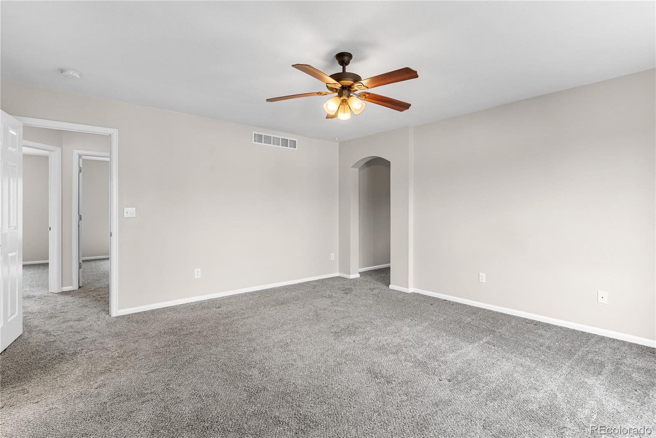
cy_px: 219
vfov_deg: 70.5
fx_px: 310
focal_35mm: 17
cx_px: 328
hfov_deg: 93.3
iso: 100
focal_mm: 17
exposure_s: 1/15
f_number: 7.1
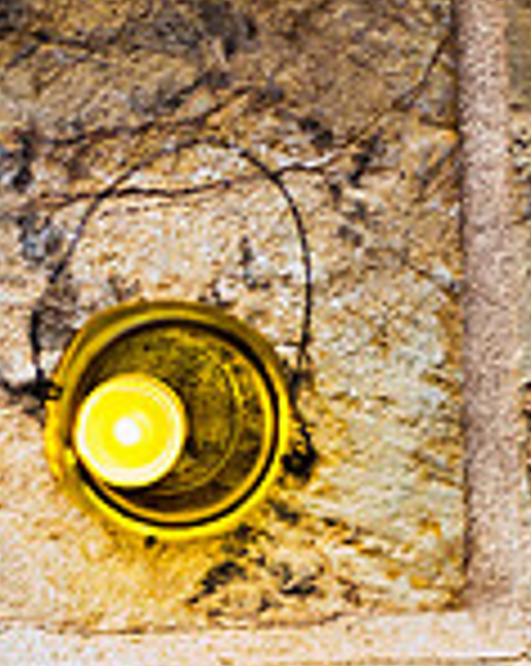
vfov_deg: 13.4
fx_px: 2815
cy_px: 626
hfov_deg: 10.7
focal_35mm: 143
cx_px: 97
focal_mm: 50
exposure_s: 1/250
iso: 640
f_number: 1.4
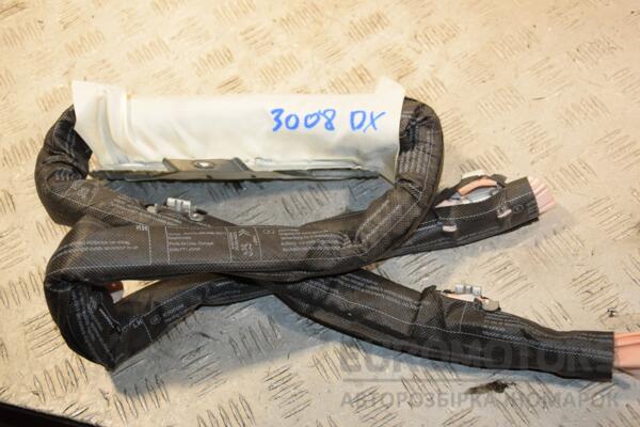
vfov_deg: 26.5
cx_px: 320
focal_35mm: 51
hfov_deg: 38.9
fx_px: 907
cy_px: 214
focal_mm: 34
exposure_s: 1/200
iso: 800
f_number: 5.6
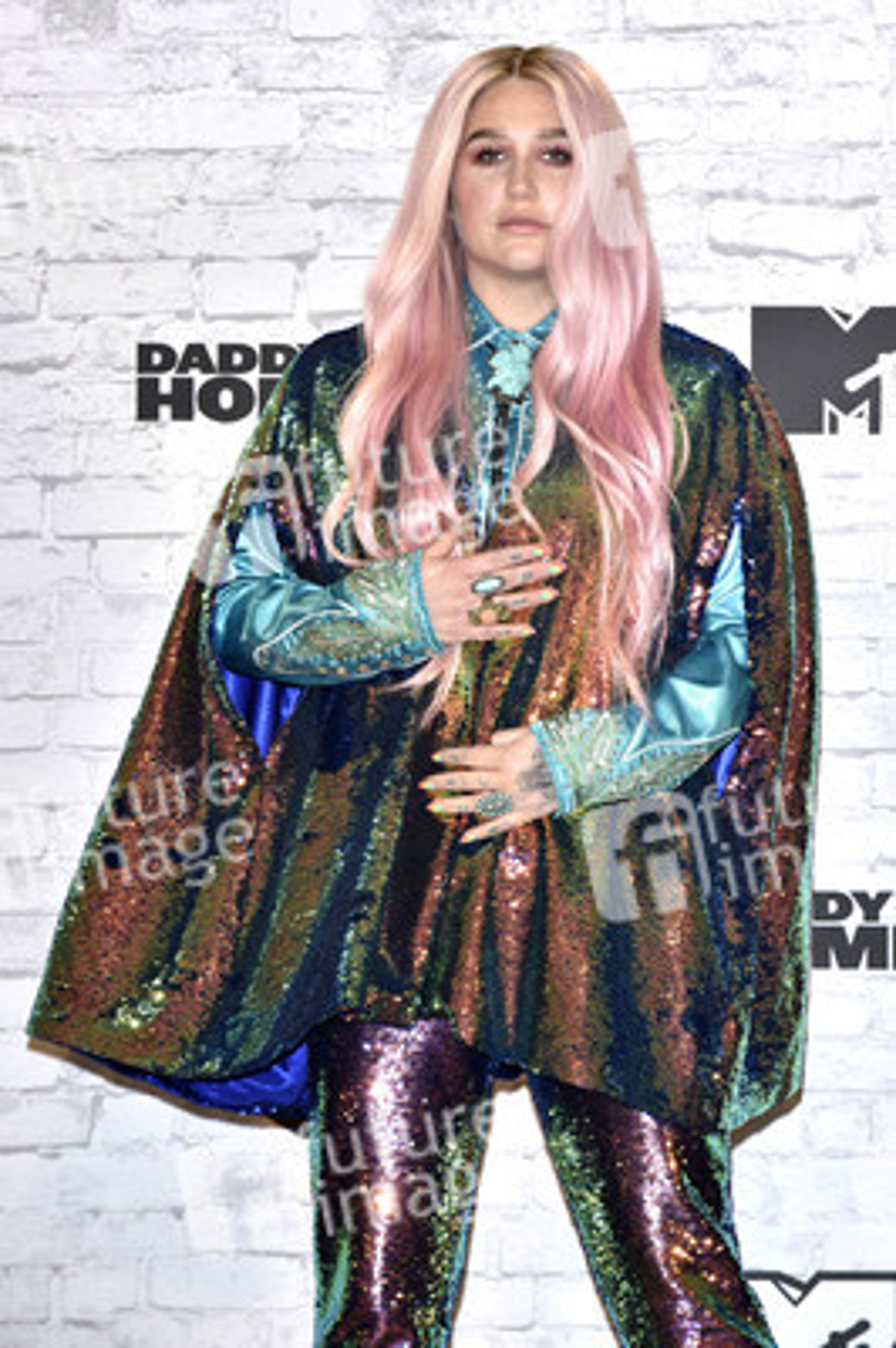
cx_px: 448
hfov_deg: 8.8
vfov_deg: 13.3
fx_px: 5796
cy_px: 674
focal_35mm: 155
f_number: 6.3
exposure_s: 1/250
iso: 2000
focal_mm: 155
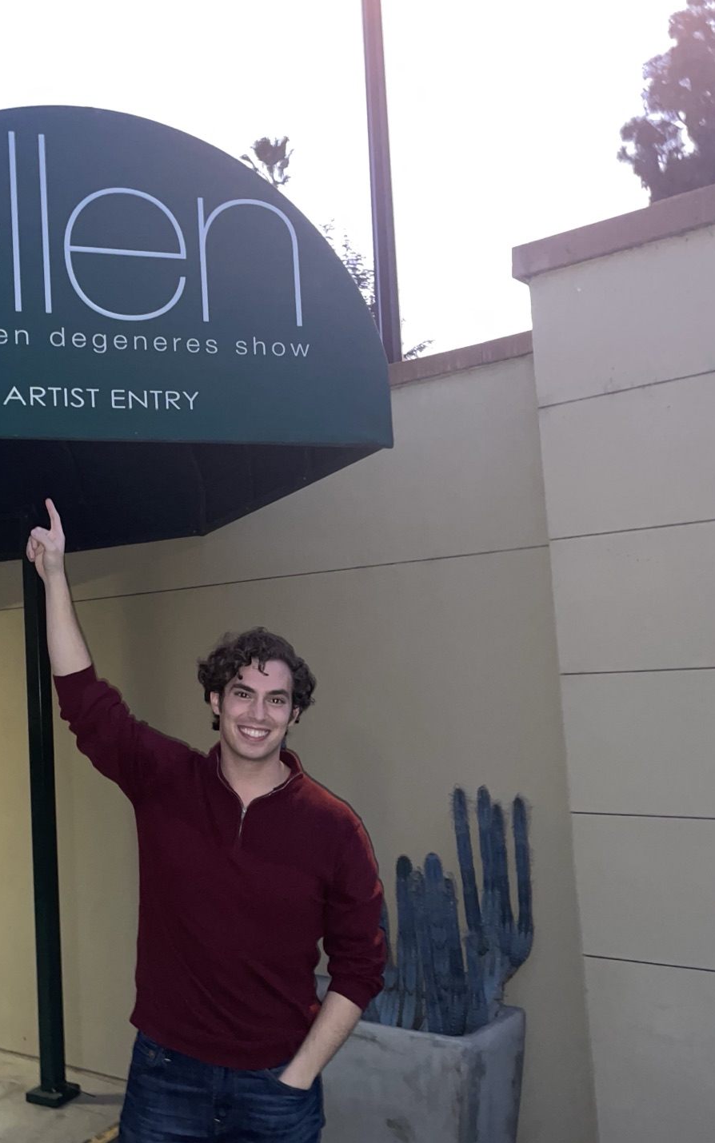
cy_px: 568
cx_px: 238
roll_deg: +2.4
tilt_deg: +3.9
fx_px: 1153
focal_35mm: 37
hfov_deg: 34.1
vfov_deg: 52.7
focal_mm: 4.2
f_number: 1.6
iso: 200
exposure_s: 1/4
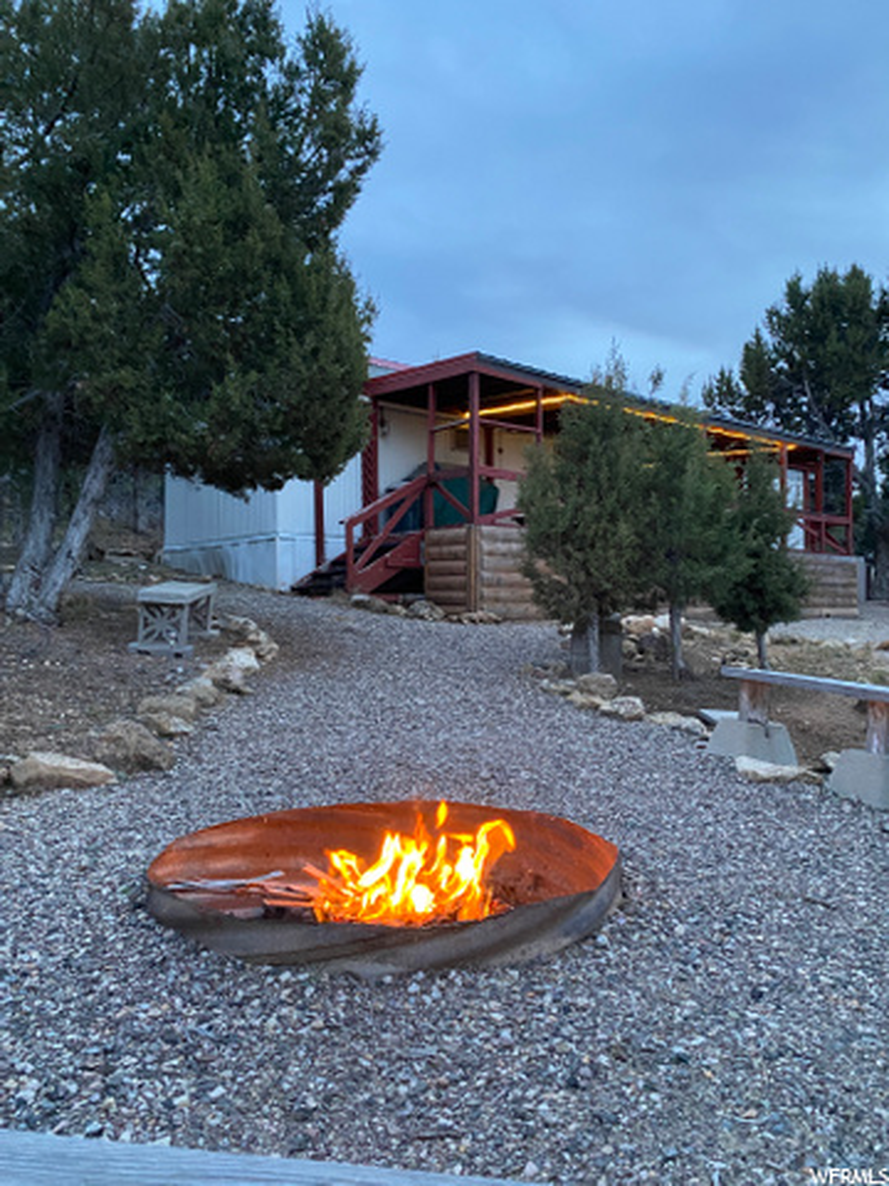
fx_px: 890
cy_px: 593
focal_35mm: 26
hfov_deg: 53.1
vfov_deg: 67.3
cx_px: 444
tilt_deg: +2.6
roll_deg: +1.6
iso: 400
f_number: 1.8
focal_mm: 4.25
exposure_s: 1/60
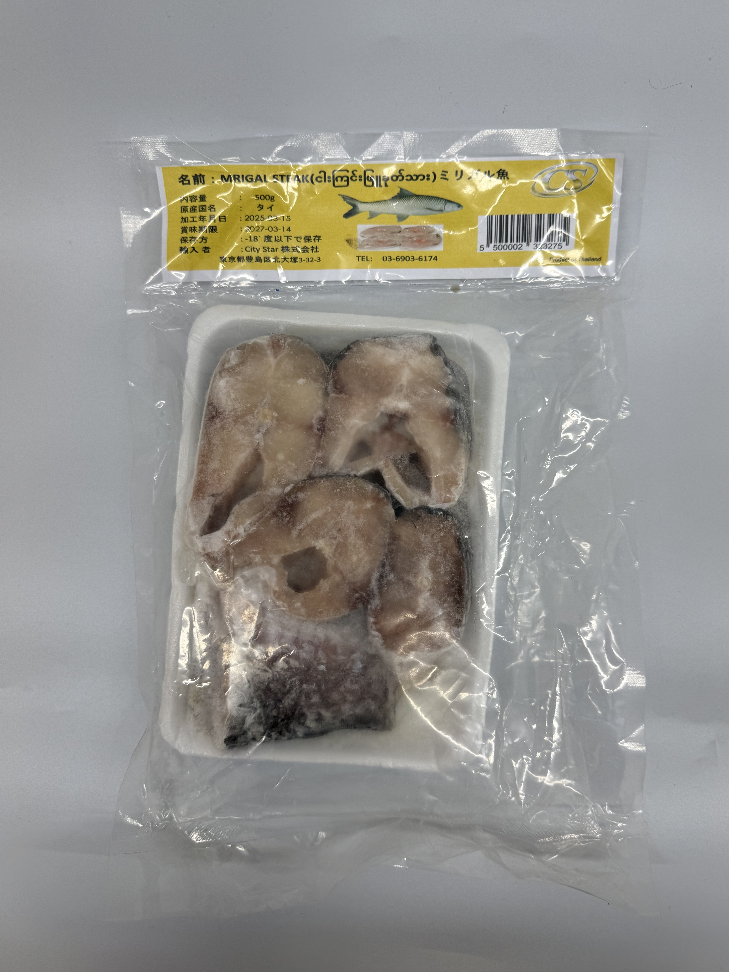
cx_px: 375
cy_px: 491
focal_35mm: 25
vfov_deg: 69.4
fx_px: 702
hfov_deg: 54.9
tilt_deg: -84.5
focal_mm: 6.76
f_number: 1.78
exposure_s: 1/305
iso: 80
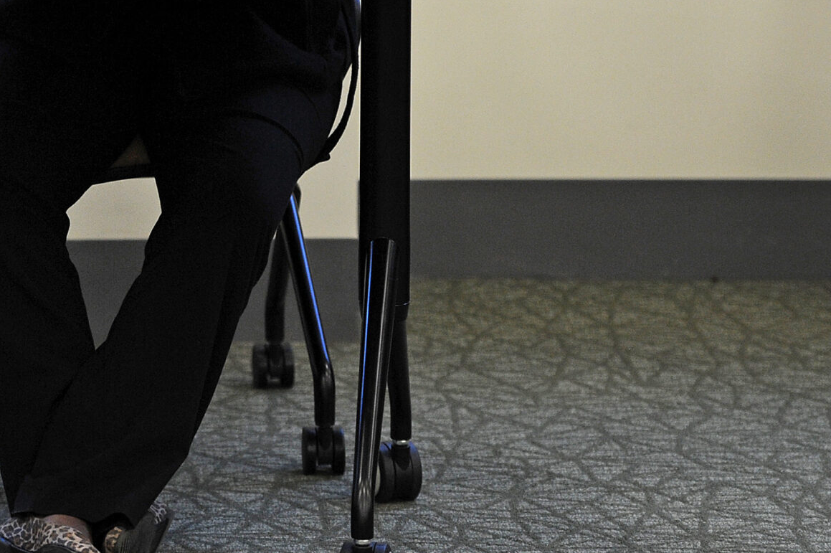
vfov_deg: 5.6
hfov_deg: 8.5
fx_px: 5605
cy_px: 28
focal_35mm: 243
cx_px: 189
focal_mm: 110
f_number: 3.2
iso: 1600
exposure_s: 1/400
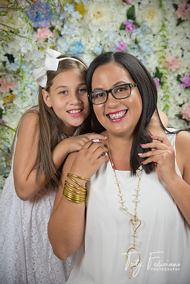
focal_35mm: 85
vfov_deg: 23.9
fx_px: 673
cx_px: 95
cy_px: 142
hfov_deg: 16.1
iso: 1250
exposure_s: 1/125
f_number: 5
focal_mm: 85
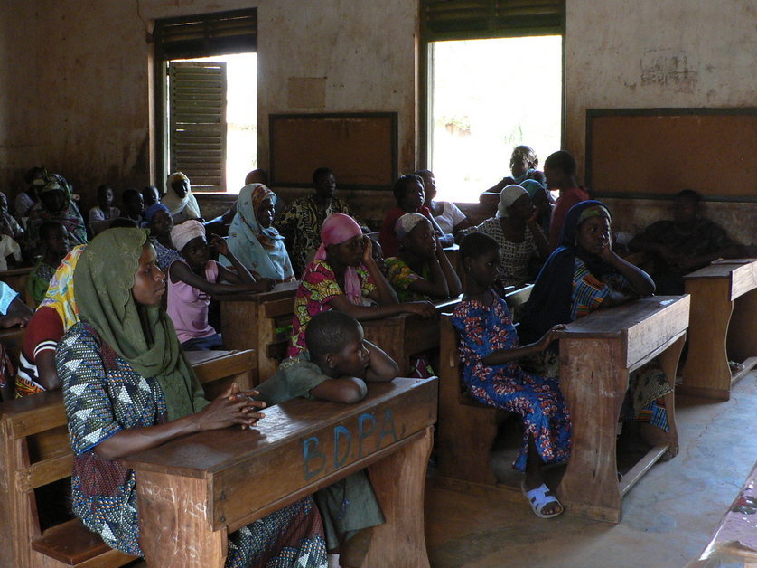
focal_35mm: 44
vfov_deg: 32.9
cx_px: 304
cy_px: 269
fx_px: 962
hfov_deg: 42.8
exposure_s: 1/60
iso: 200
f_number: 2.8
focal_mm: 6
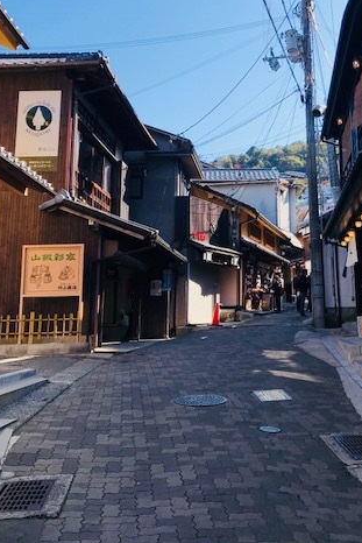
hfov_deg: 32.8
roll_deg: +1.1
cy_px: 199
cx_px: 268
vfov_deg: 47.9
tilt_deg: +12.8
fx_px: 603
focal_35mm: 40
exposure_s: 1/1408
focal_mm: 3.99
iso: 20
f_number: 1.8
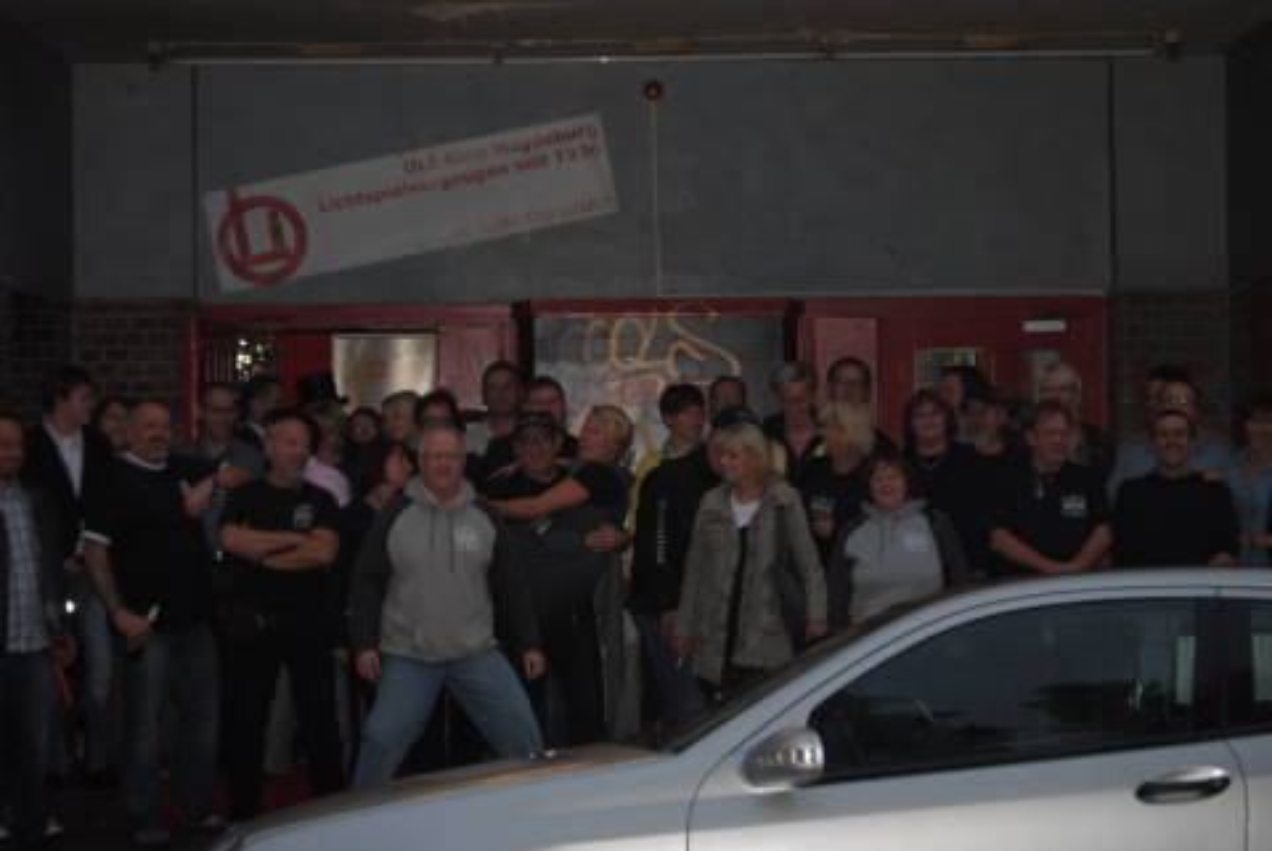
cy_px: 426
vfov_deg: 16.6
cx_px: 636
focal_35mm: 82
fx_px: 2918
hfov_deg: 24.6
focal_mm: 55
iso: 200
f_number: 4
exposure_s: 1/60
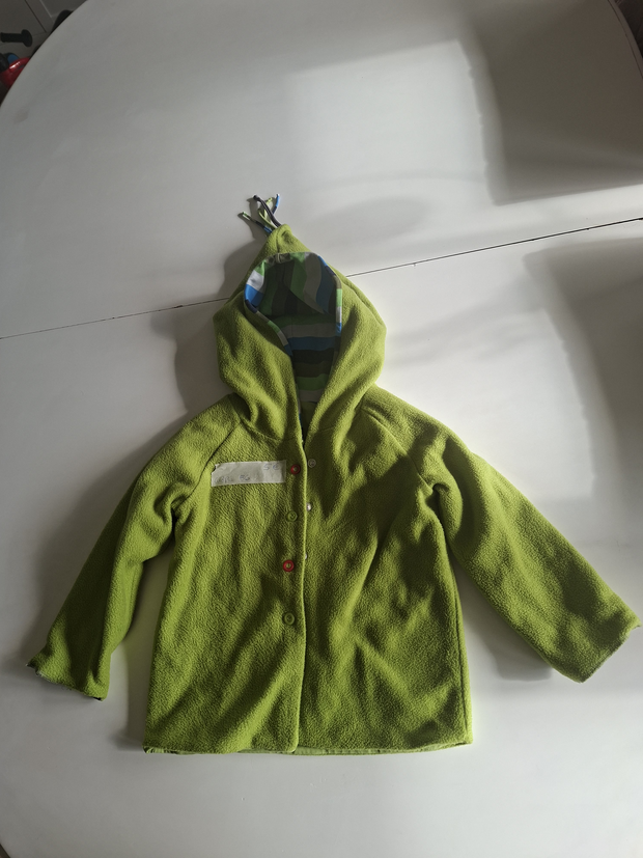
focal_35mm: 23
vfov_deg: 73.9
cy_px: 429
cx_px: 322
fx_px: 570
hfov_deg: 58.9
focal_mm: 5.54
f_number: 1.8
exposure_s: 1/145
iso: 50
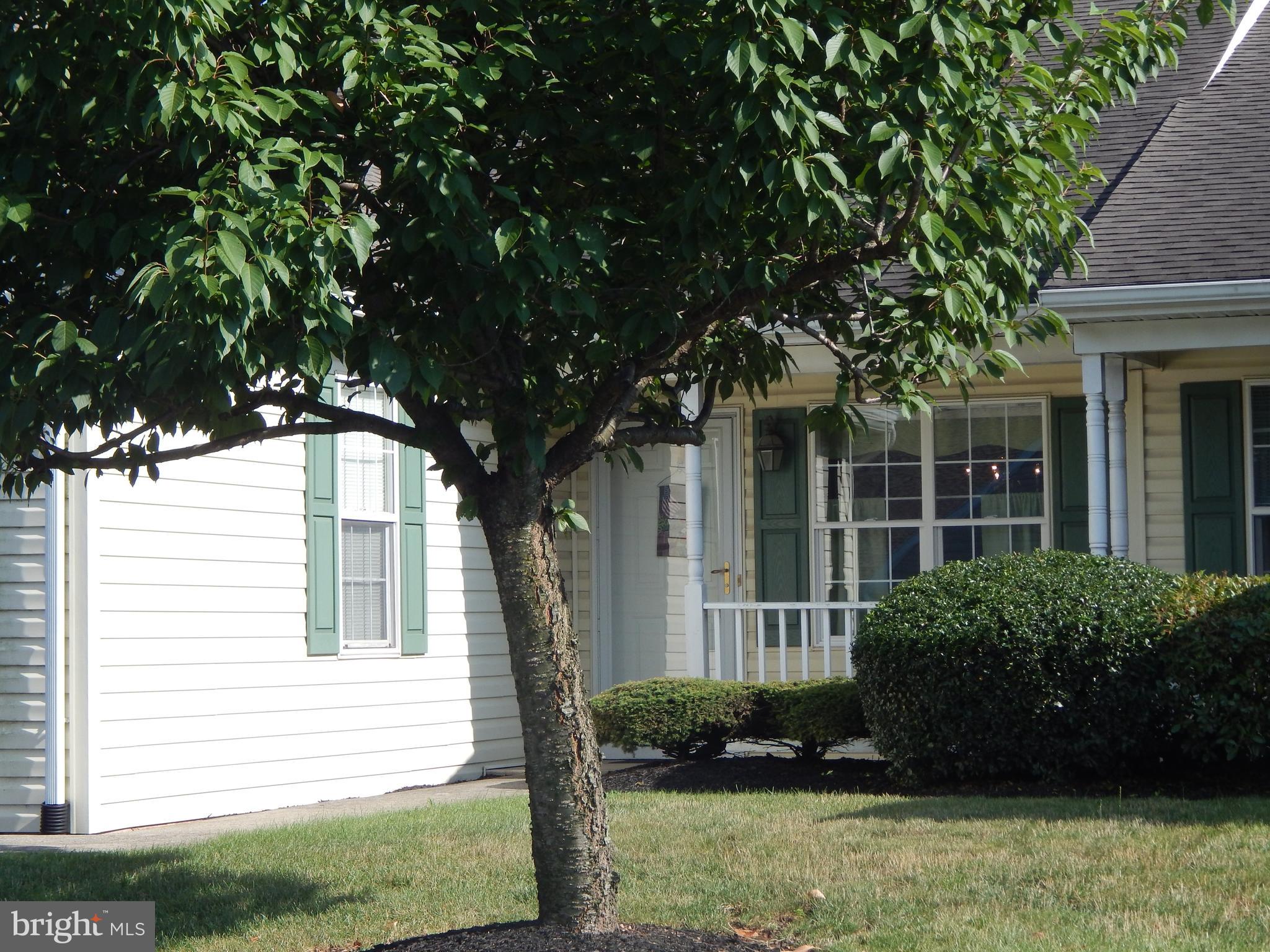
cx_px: 635
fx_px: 3155
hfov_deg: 22.8
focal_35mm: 86
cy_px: 476
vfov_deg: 17.2
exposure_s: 1/640
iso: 125
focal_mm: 15.3
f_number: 4.3
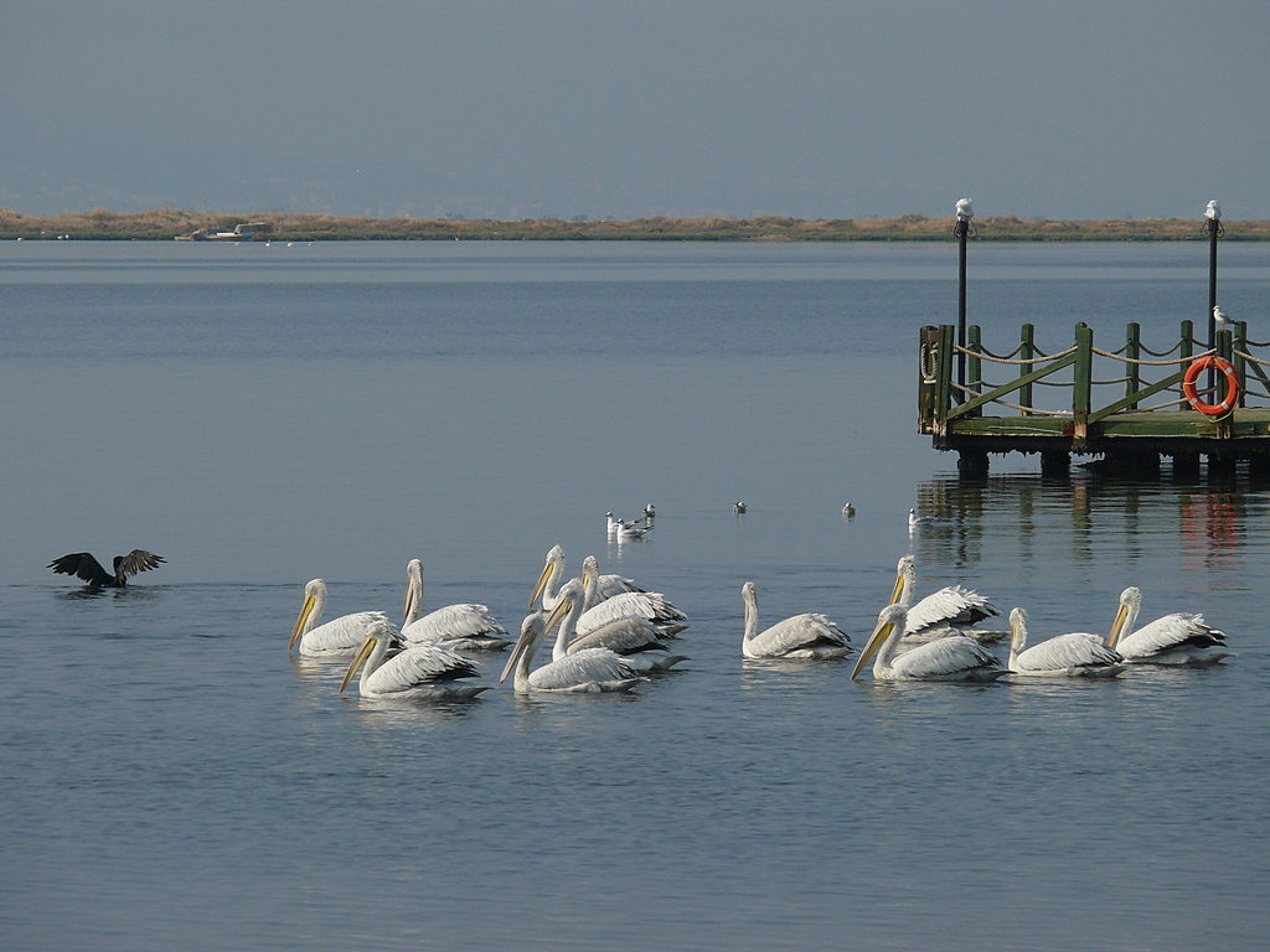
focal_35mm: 353
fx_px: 12951
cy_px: 476
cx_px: 635
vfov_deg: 4.2
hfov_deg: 5.6
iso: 100
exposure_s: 1/800
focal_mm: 74.6
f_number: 6.3
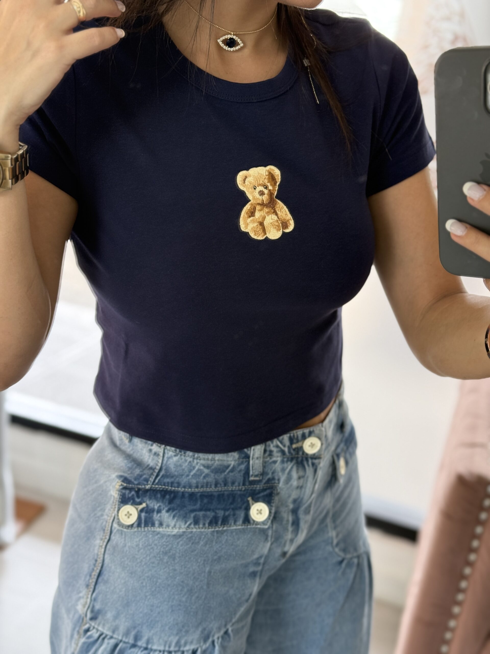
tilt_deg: -16.2
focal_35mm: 48
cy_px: 327
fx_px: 906
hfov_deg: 30.3
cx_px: 245
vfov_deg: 39.7
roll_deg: -10.9
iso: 125
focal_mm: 6.76
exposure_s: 1/120
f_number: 1.78
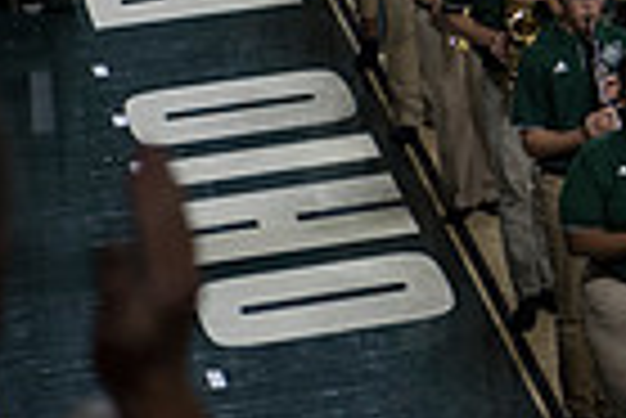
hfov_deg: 6.9
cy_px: -353
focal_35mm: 292
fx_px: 5083
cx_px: 995
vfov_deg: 4.7
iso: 2000
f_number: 2.8
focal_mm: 70
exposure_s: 1/1000
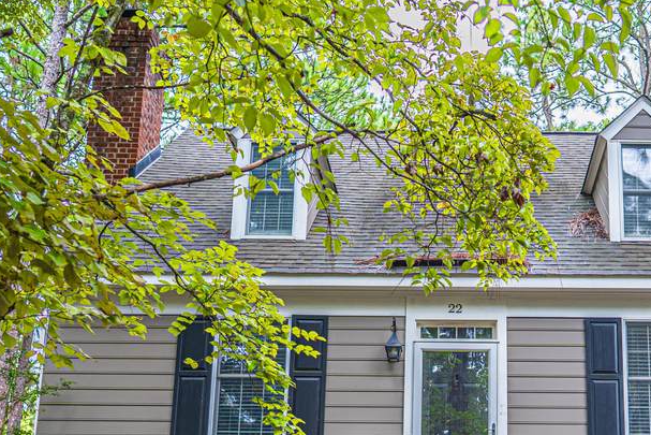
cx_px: 469
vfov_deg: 25.3
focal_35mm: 51
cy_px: 430
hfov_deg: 38.1
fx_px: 922
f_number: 2.8
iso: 100
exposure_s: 1/100
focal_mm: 24
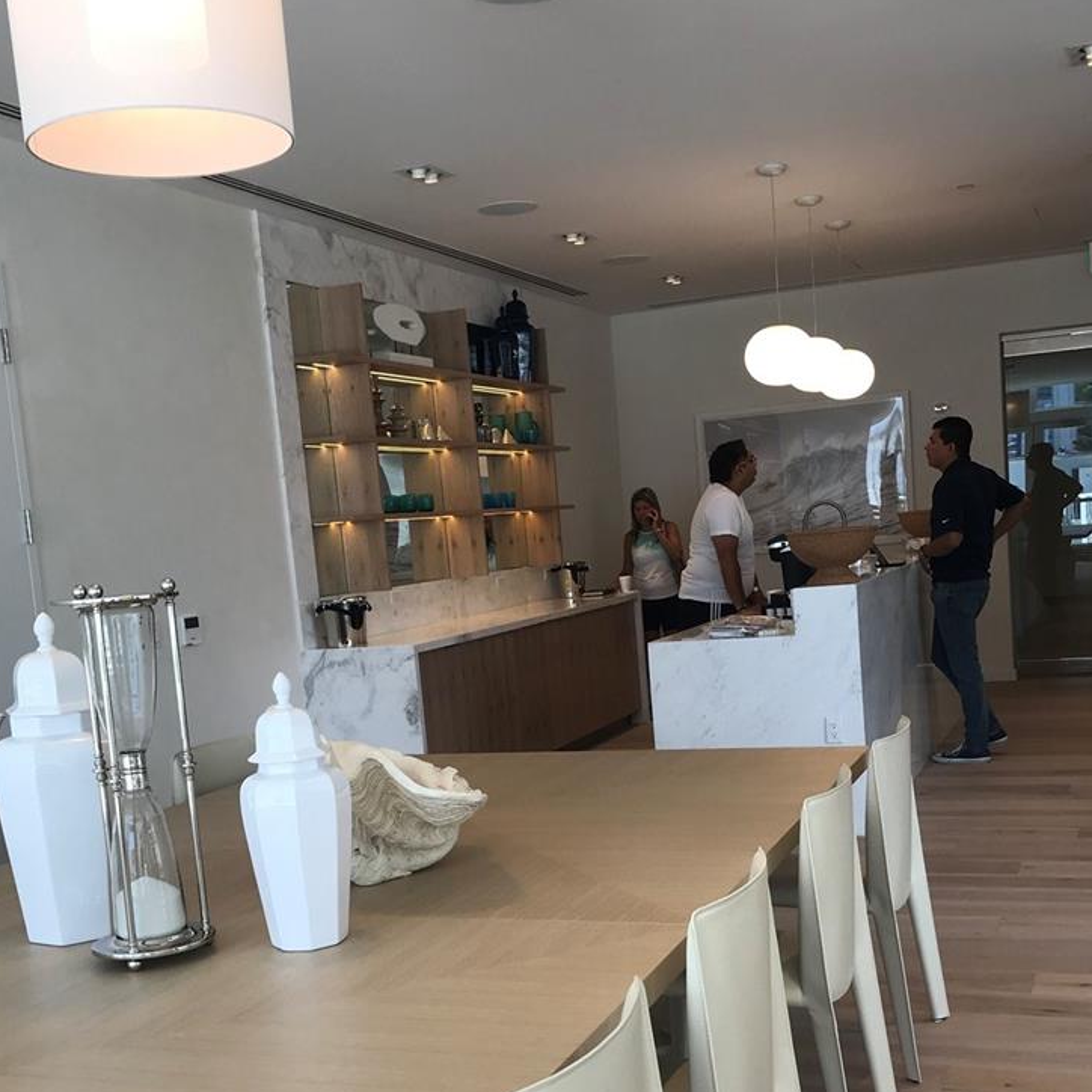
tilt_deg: -6.7
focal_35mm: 41
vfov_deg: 40.4
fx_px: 1463
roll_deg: +5.5
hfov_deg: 40.9
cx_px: 552
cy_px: 727
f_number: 1.8
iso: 20
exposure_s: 1/120
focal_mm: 3.99
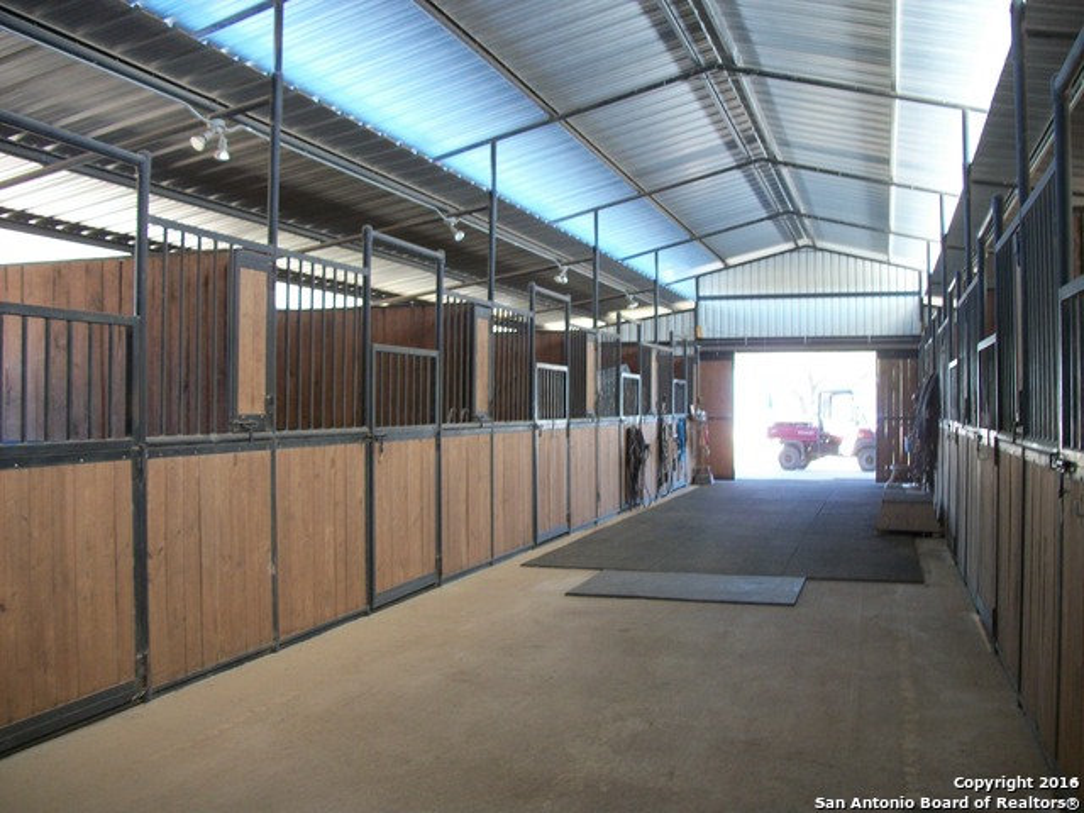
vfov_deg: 44.2
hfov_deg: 56.8
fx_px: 1002
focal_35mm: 32
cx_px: 542
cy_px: 406
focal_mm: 5.7
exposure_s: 1/30
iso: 95
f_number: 2.9
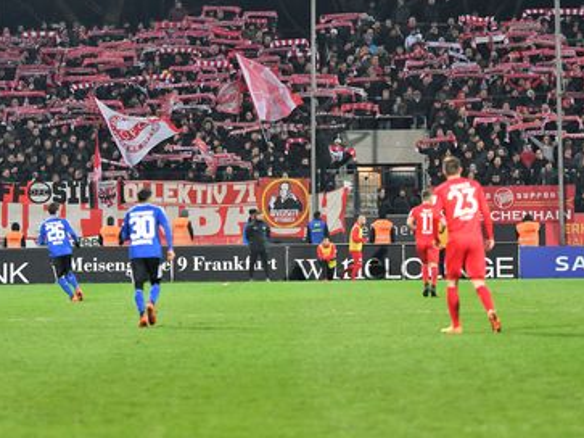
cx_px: 222
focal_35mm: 263
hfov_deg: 7.5
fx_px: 4436
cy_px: 138
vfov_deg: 5.6
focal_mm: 116
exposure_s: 1/200
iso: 560
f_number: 2.8
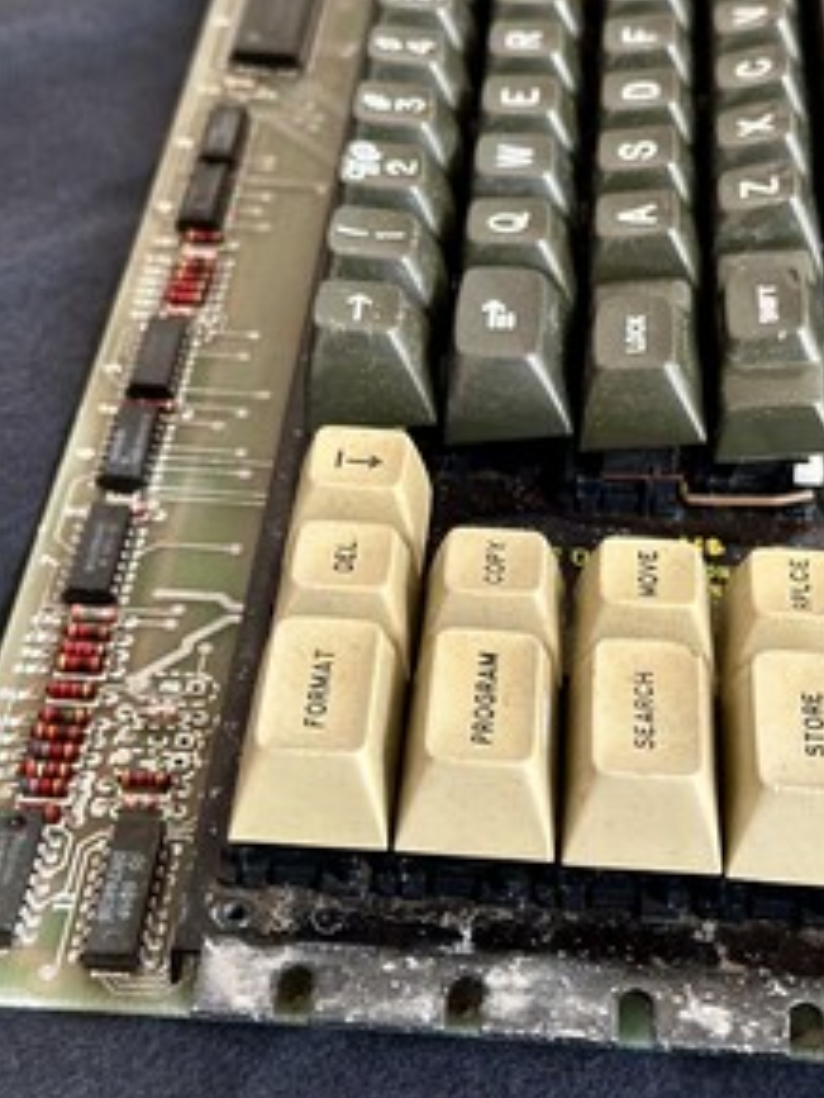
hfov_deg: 20.2
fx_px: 2315
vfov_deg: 26.5
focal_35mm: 73
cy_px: 346
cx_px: 501
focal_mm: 6.86
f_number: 1.78
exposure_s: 1/30
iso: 500
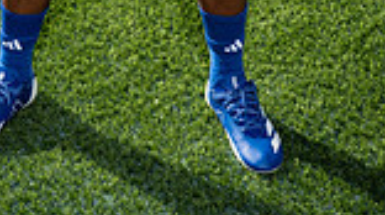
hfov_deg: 22.0
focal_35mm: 97
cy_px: -289
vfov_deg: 10.7
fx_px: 988
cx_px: 133
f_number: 8
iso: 125
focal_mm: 32
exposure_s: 1/250
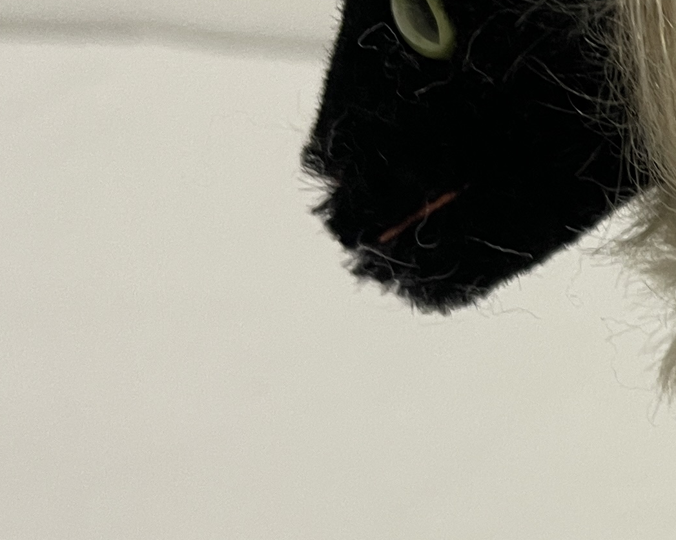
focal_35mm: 94
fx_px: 1880
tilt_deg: -15.4
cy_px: 388
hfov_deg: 18.2
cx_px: 1004
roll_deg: -3.4
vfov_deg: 16.3
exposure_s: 1/64
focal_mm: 5.1
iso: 125
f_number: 1.6
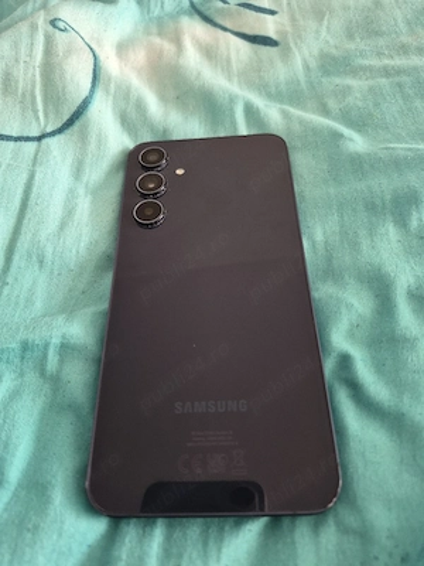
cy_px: 283
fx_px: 376
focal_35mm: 23
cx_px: 212
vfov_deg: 73.9
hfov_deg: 58.9
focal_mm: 5.4
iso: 250
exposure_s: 1/100
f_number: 1.8
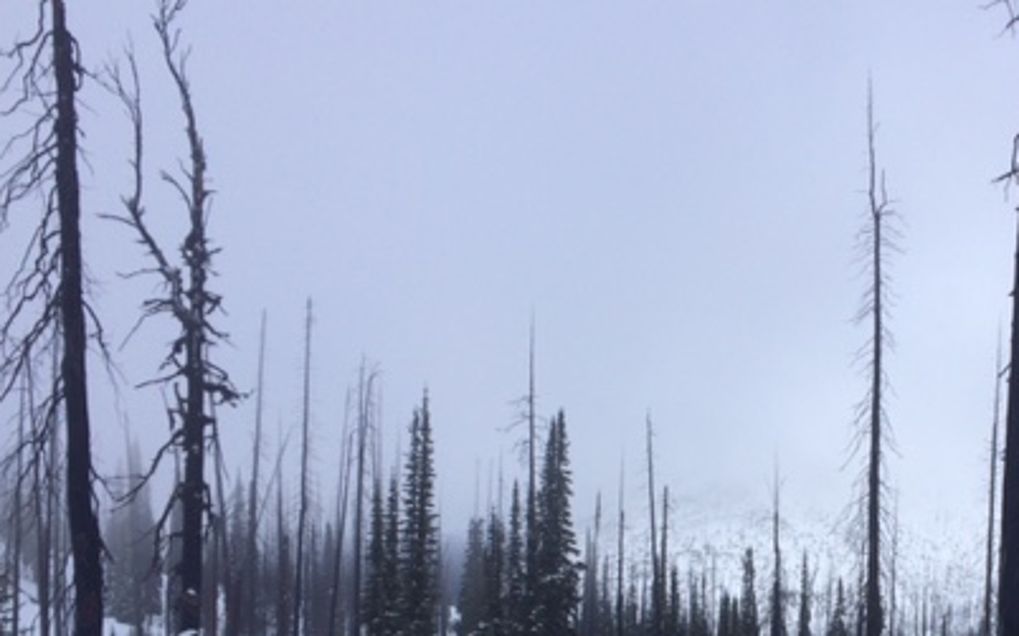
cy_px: 588
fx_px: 1360
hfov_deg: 39.6
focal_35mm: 49
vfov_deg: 25.4
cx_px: 798
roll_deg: -2.6
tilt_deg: -5.1
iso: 32
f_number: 2.2
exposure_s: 1/1053
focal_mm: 4.15
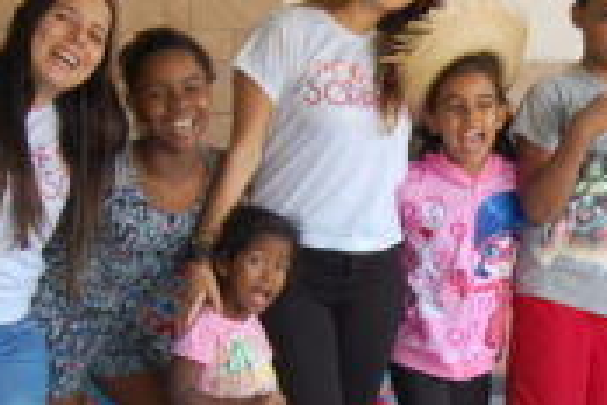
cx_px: 562
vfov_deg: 14.6
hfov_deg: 21.4
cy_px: 307
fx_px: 1568
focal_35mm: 93
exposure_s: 1/80
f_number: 4.5
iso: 400
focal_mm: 18
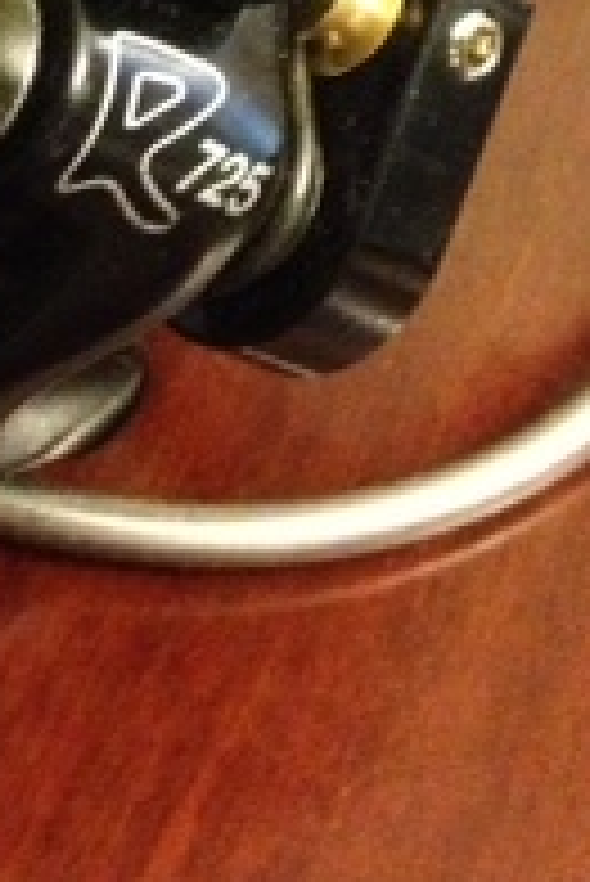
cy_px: -50
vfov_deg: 16.7
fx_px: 2920
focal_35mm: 119
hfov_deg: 11.4
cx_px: -68
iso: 800
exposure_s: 1/15
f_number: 2.4
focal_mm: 4.28
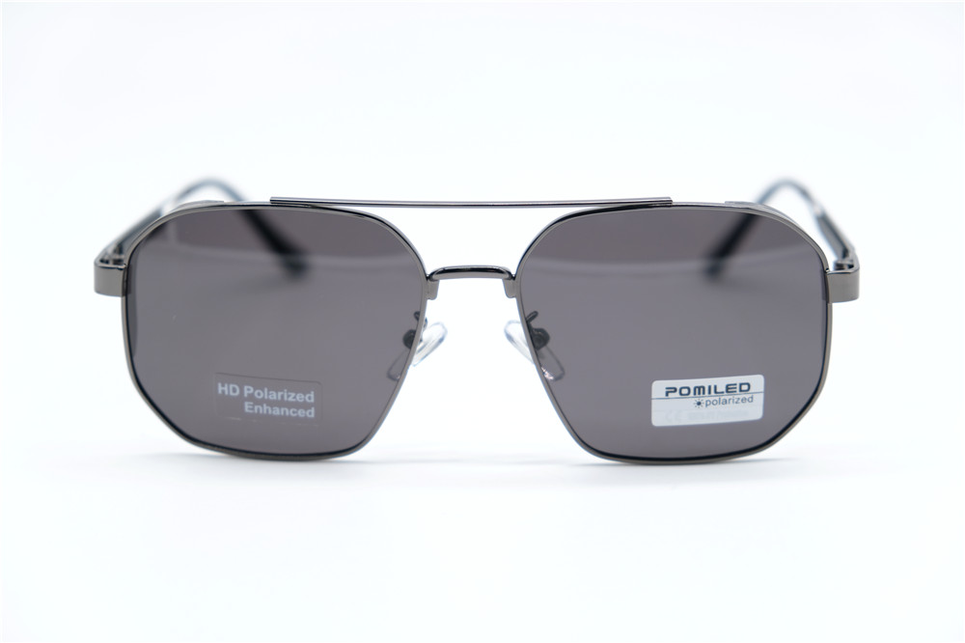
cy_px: 322
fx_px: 1849
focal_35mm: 69
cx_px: 482
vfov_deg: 19.7
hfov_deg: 29.3
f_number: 4
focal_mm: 46.3
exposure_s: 1/140
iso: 160
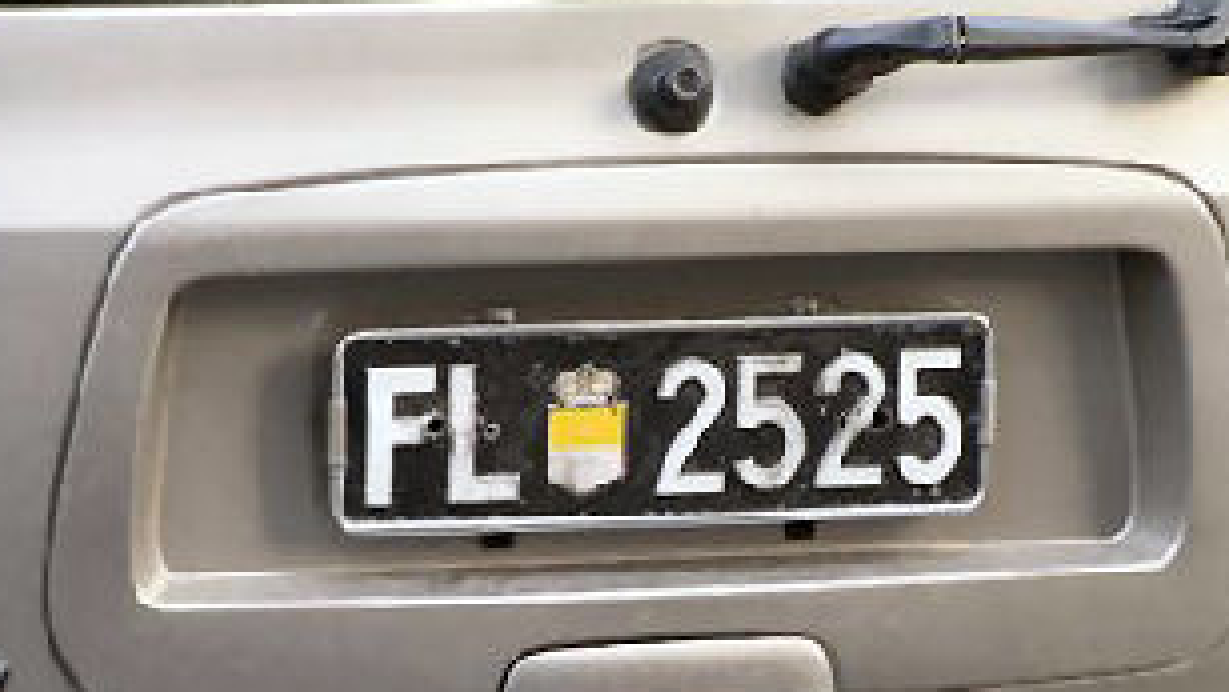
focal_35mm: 295
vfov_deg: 4.1
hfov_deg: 7.3
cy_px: 440
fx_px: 9618
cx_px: 665
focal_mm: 31.3
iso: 80
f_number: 3.2
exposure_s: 1/40
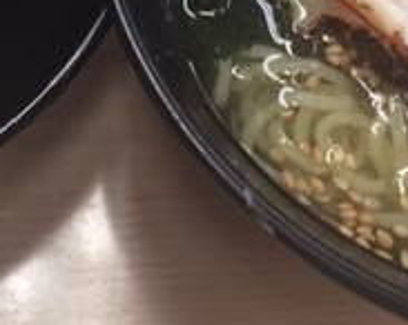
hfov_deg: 19.4
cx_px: 250
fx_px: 1194
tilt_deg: -59.2
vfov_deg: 14.6
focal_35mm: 99
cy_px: -134
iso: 80
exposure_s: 1/30
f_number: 2.2
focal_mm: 4.15
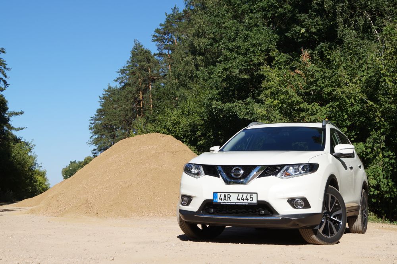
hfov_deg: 37.9
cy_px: 132
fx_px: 578
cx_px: 198
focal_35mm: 52
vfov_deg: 25.7
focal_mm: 35
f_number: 9
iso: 100
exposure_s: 1/250
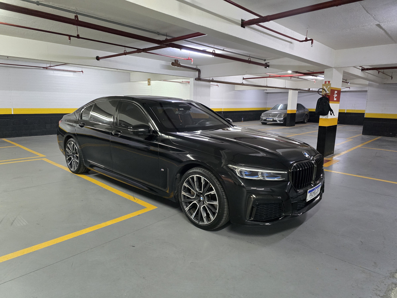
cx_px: 198
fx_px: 264
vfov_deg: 58.9
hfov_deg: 73.9
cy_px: 149
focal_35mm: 23
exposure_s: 1/60
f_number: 1.7
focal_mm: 6.3
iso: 2000
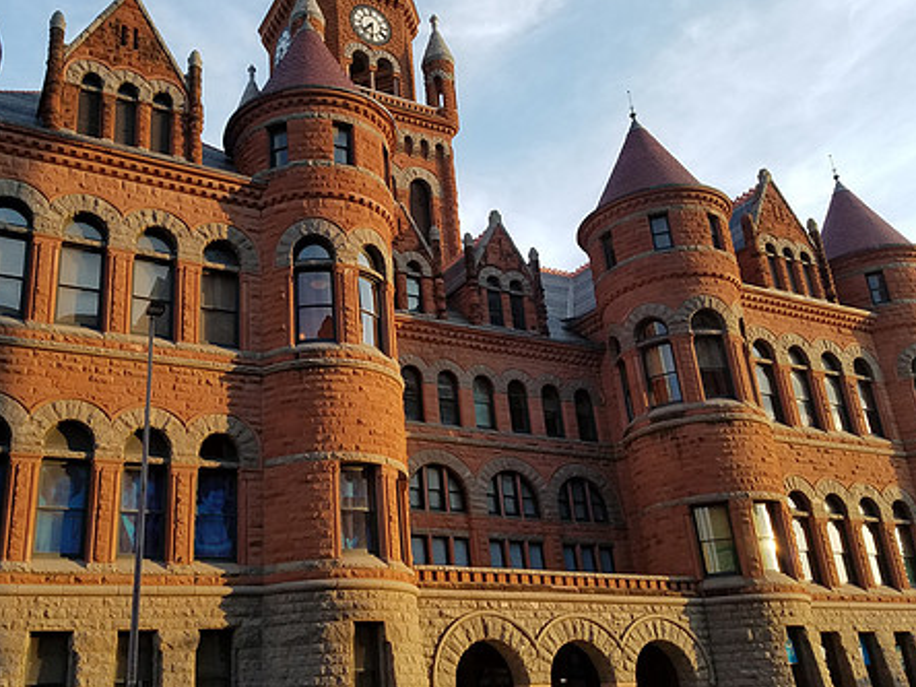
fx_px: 900
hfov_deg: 53.3
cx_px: 340
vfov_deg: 41.8
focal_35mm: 34
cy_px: 327
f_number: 1.7
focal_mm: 4.2
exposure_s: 1/828
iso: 50
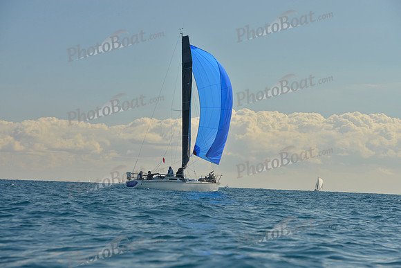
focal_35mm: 102
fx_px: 1136
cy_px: 134
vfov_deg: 13.4
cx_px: 200
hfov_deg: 20.0
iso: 200
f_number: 8
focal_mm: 102
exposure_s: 1/640
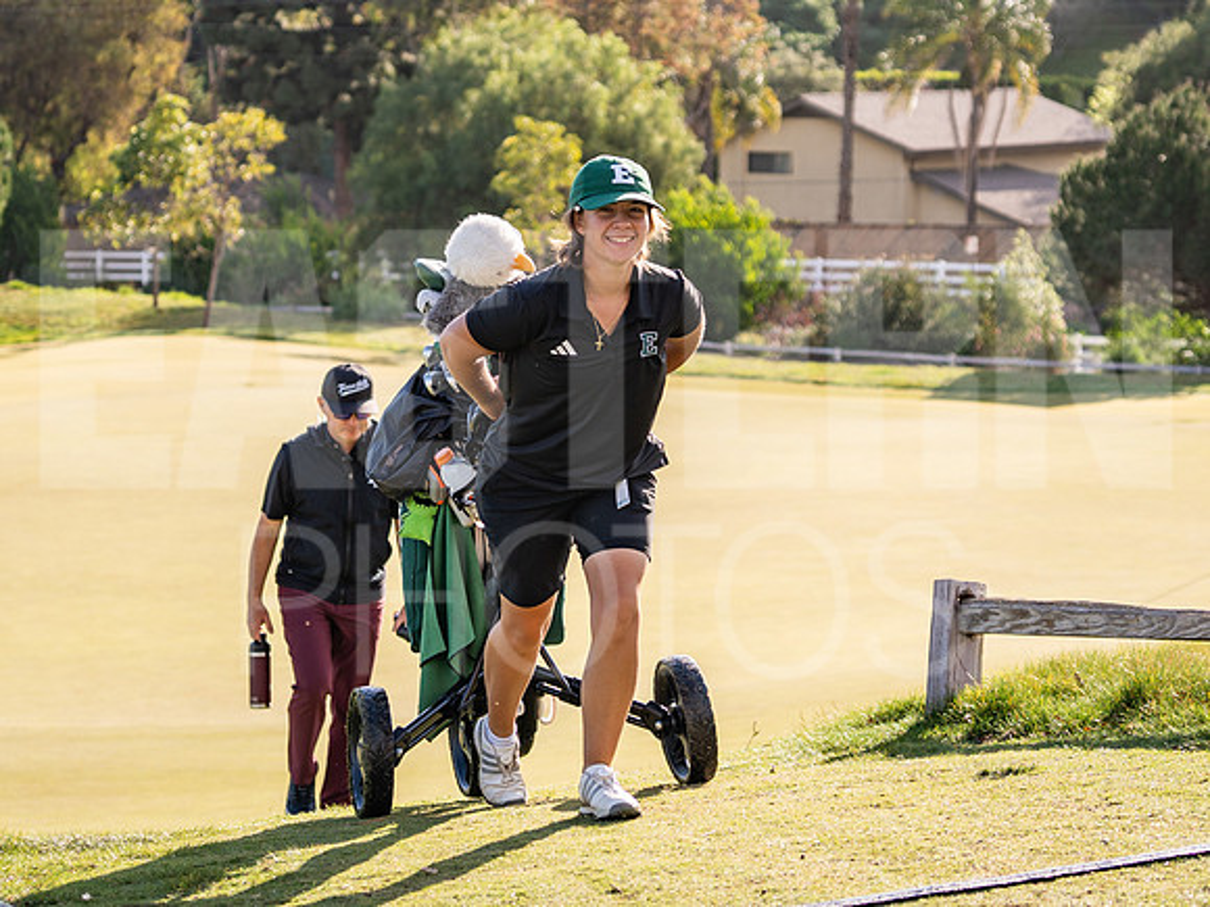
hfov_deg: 18.3
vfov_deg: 13.8
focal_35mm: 107
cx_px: 581
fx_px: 3749
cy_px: 274
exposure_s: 1/1250
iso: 125
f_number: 2.8
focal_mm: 52.4
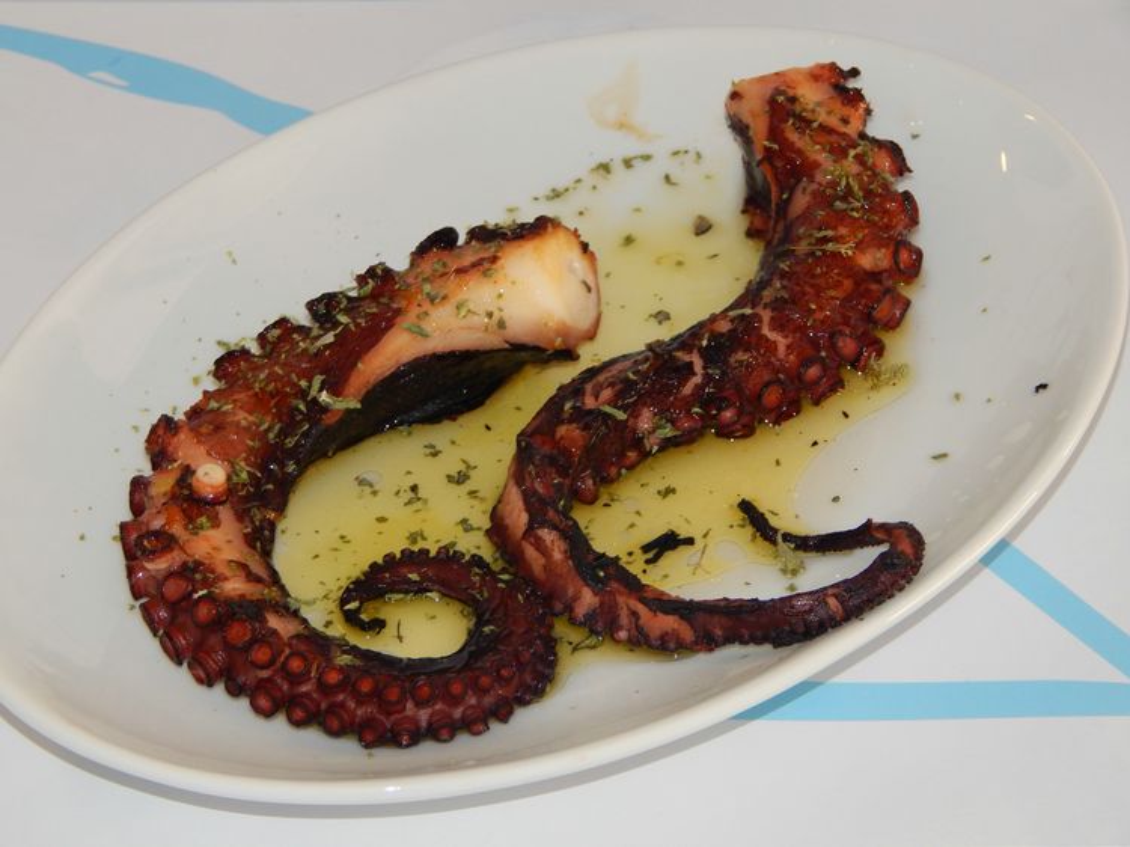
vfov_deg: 11.2
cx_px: 565
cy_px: 424
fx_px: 4308
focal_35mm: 132
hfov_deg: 14.9
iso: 200
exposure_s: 1/30
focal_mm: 23.4
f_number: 4.8
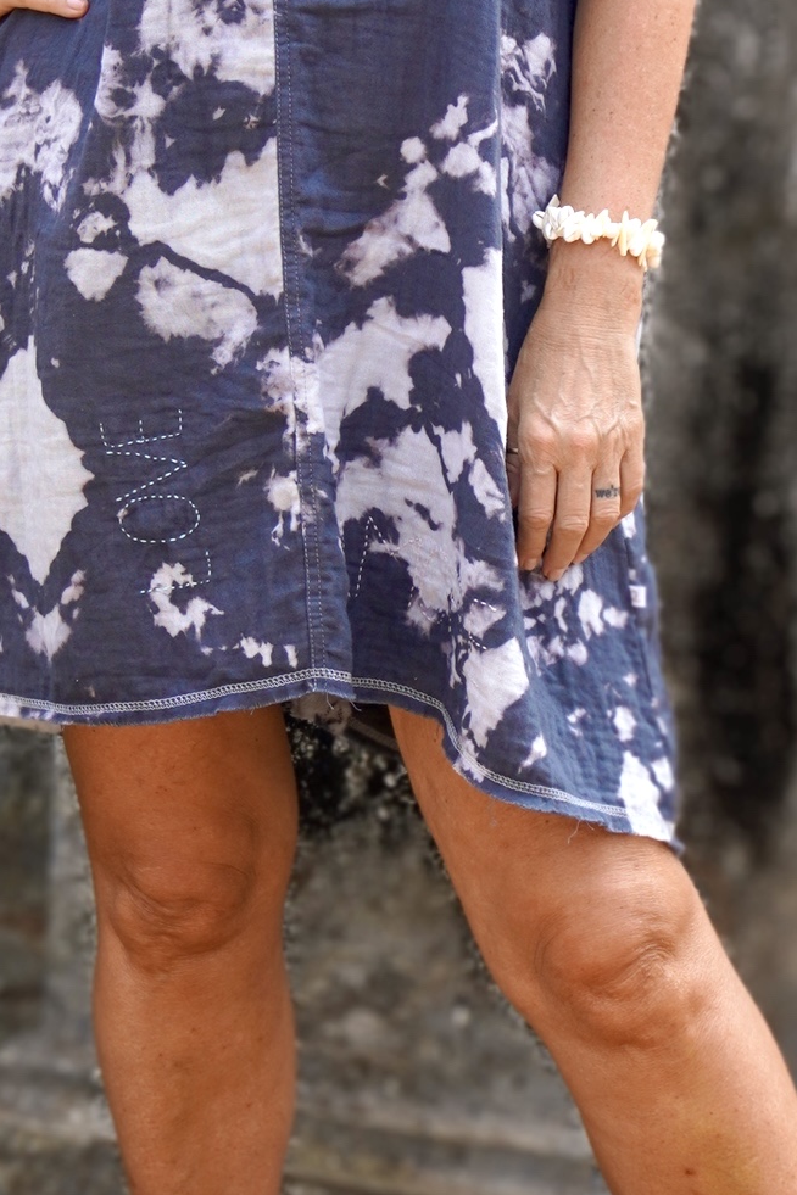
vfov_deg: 16.8
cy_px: 358
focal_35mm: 121
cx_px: 570
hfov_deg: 11.3
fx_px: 4028
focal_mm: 31
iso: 100
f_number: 5
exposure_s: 1/200
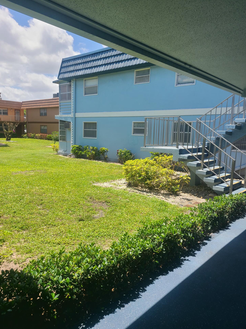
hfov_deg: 51.3
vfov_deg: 65.3
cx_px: 124
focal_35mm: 27
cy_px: 169
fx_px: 256
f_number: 1.8
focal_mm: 5.4
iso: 40
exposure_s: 1/1632
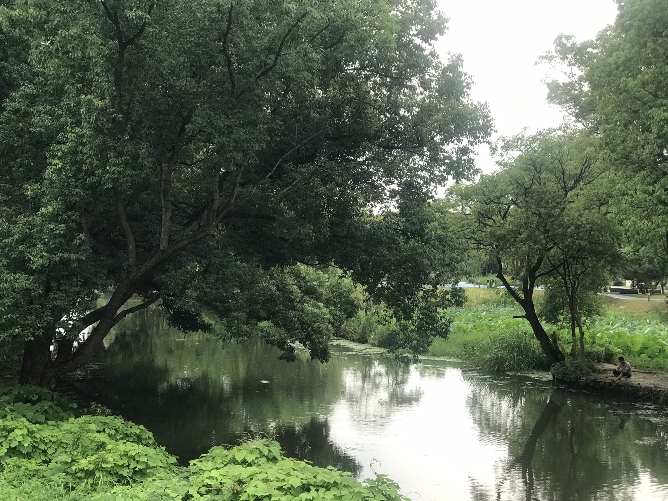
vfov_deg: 25.7
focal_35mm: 57
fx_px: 1100
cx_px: 334
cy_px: 250
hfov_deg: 33.8
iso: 32
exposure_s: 1/50
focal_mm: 6.6
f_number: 2.8
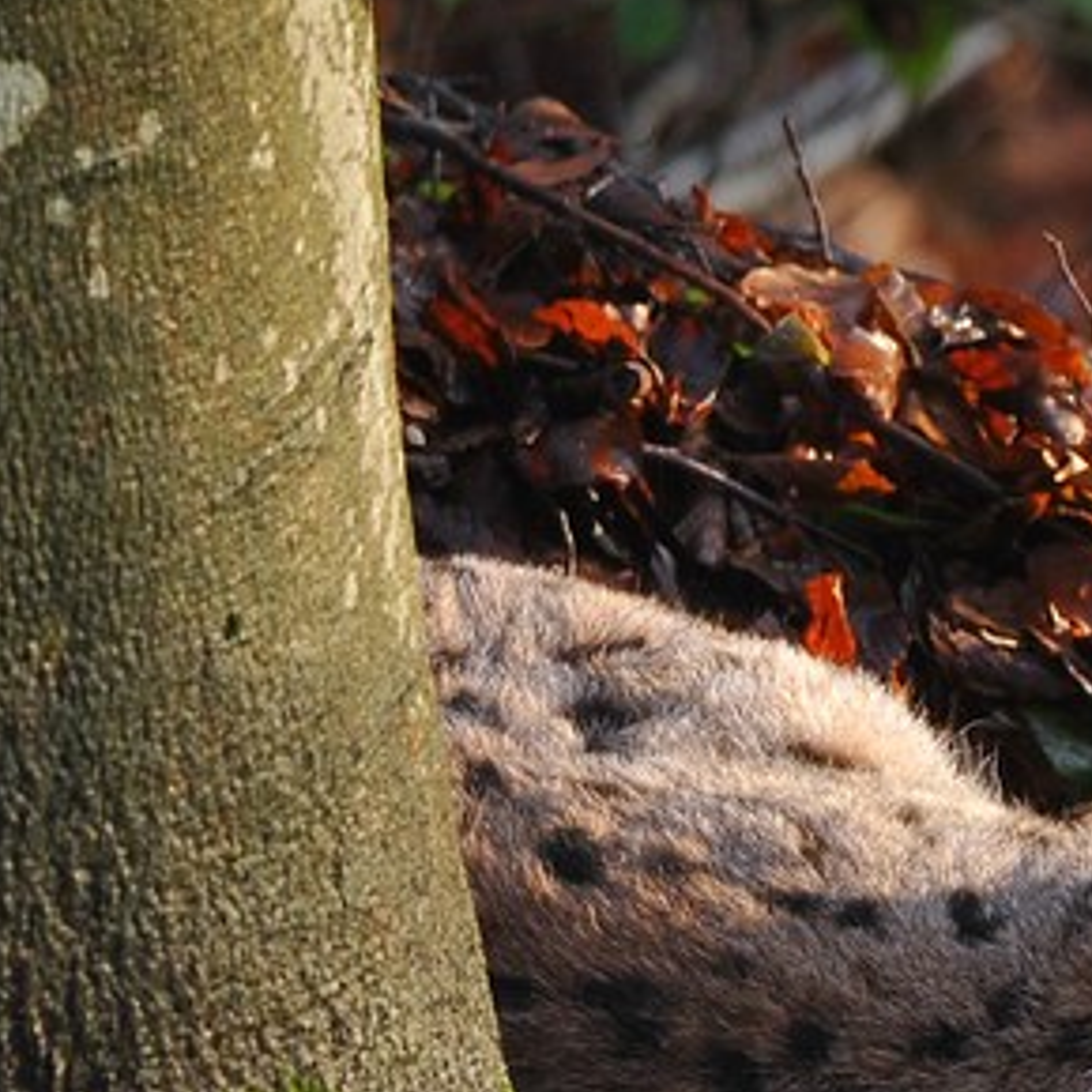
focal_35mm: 1465
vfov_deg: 1.2
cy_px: 753
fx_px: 52286
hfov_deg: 1.2
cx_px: 1450
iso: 800
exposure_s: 1/320
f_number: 4
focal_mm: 500
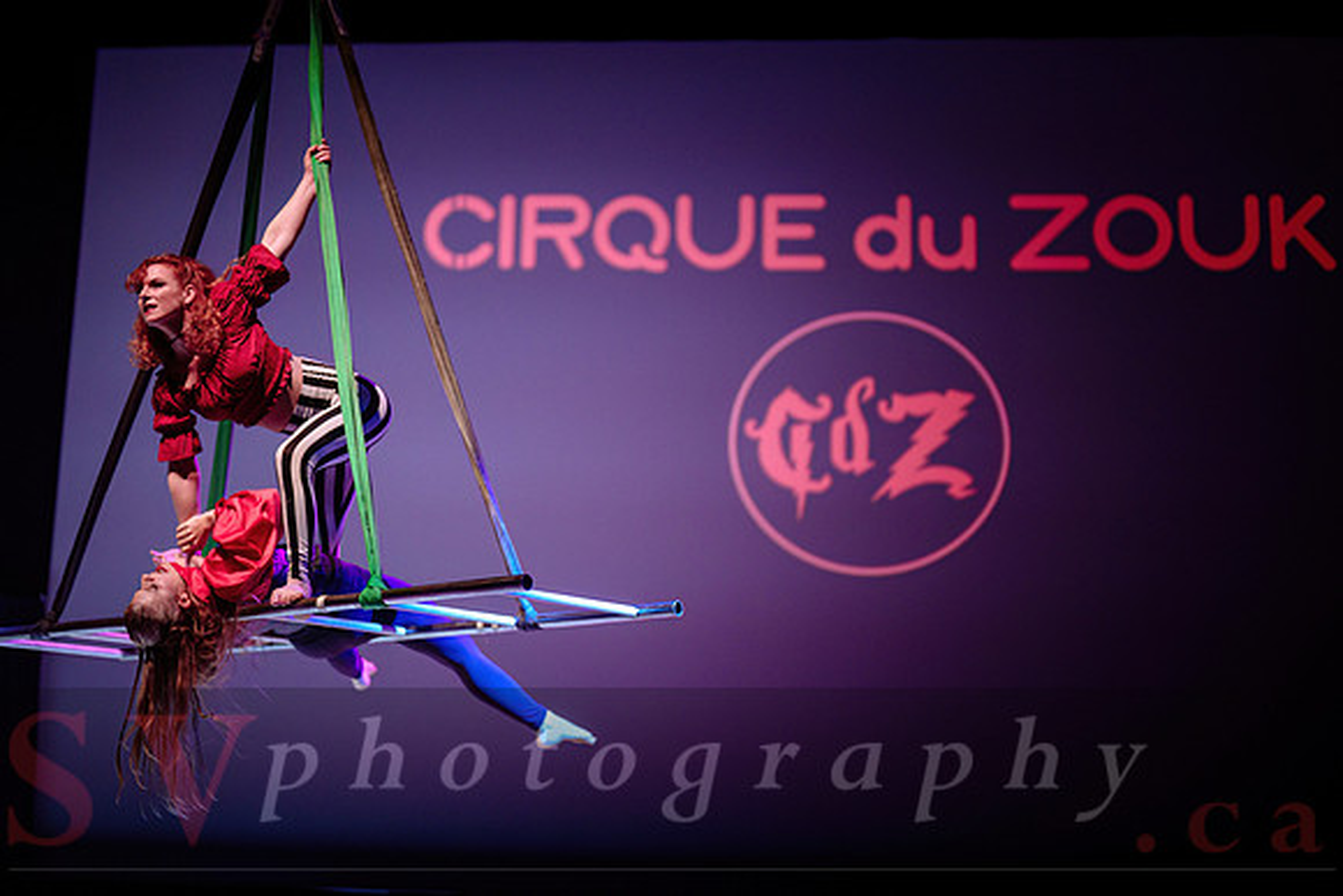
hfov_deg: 34.2
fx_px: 2180
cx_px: 603
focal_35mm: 58
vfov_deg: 23.2
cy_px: 379
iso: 800
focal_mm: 50
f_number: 1.2
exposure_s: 1/250
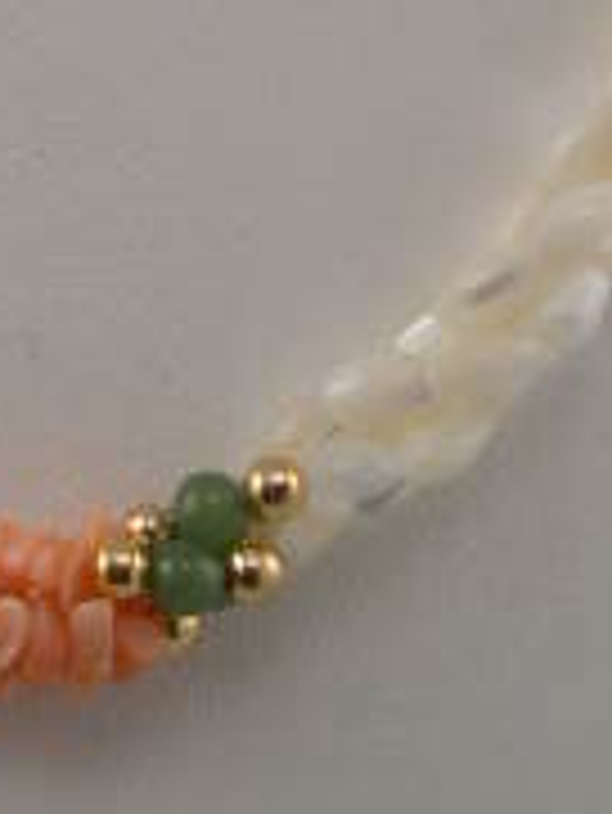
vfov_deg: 13.7
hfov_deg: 11.0
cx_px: -27
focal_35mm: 134
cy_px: -468
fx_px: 3155
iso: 100
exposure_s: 1/150
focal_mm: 8
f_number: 7.6
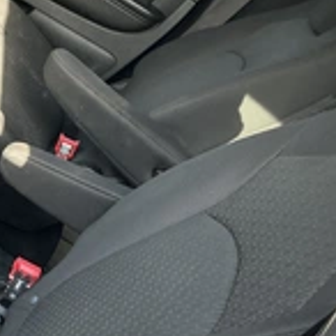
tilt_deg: -30.1
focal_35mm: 68
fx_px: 747
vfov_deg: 25.3
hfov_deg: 24.4
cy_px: 200
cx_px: 14
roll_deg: -38.6
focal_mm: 3
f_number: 1.8
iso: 64
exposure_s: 1/122
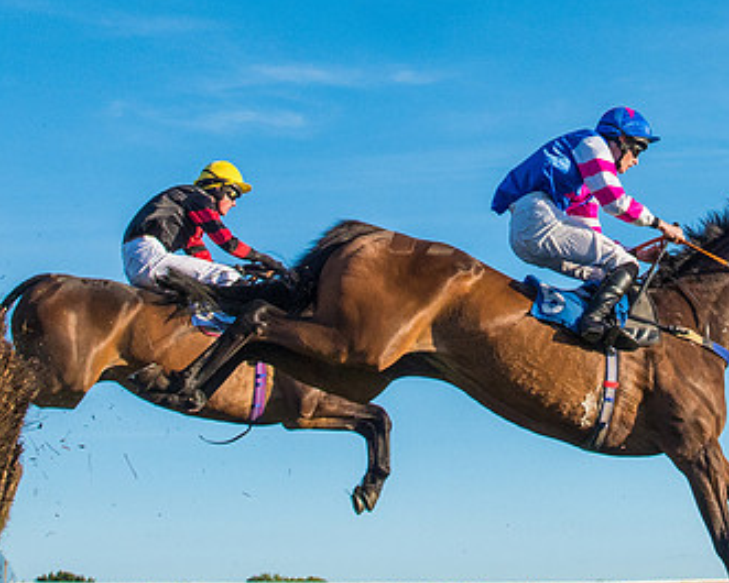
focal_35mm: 74
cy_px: 102
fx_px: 1597
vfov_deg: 20.4
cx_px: 540
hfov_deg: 25.4
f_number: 6.3
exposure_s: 1/2500
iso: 2000
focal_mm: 27
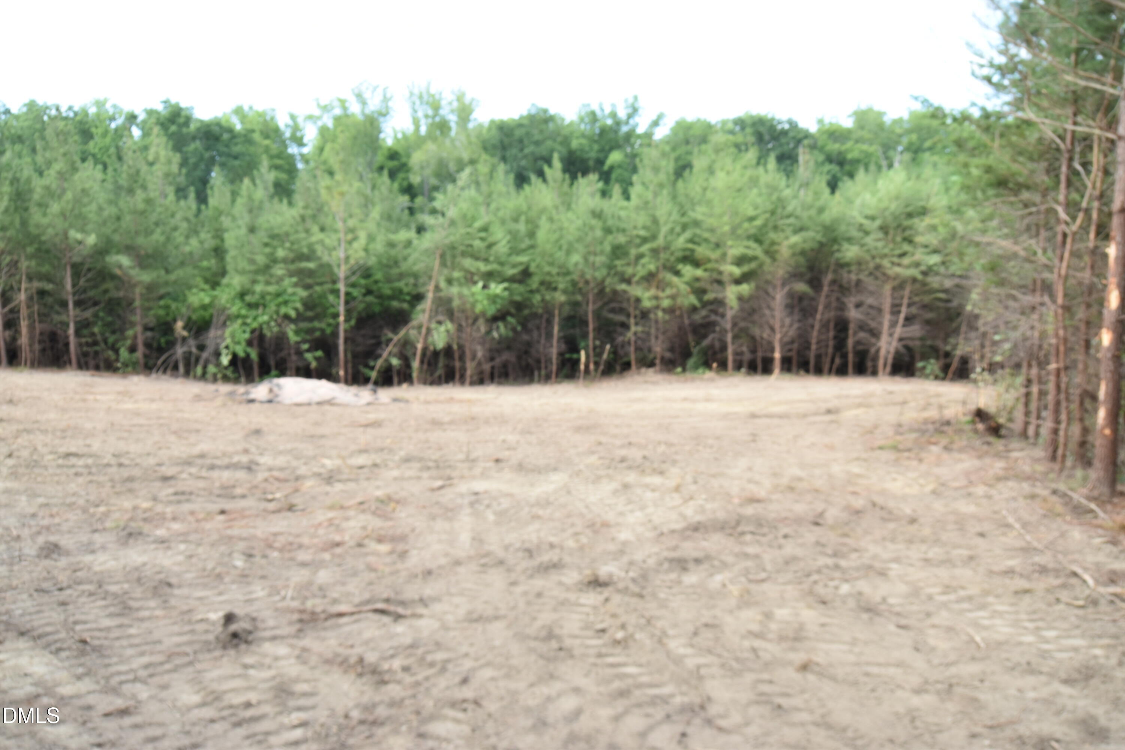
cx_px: 562
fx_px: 1031
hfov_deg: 57.2
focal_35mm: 33
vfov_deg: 40.0
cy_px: 375
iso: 360
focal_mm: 22
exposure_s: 1/250
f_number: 8
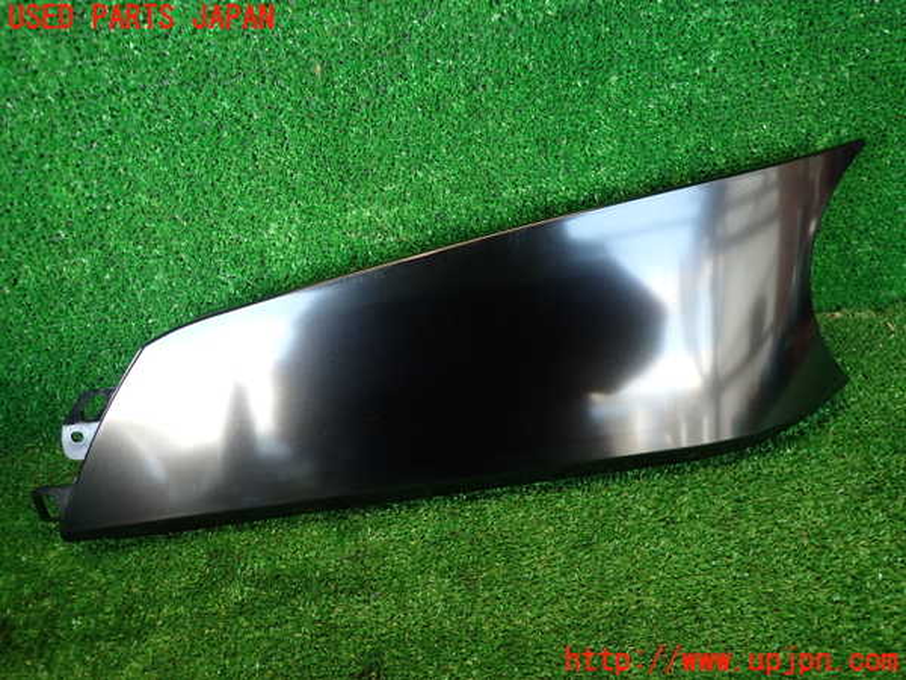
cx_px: 453
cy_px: 340
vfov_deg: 54.9
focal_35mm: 25
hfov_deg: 69.4
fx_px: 654
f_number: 2
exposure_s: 1/50
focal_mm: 4.5
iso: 200
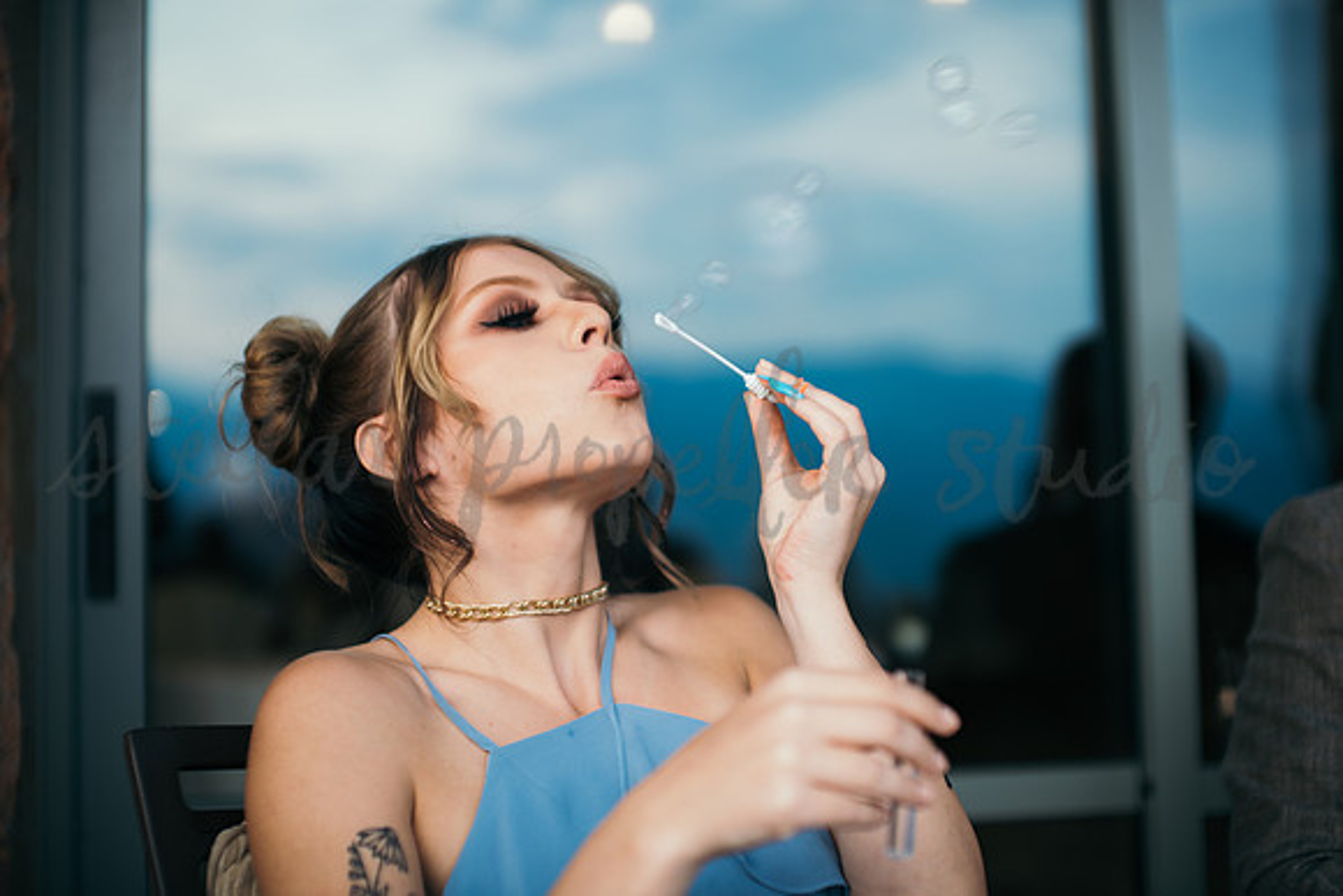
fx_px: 1866
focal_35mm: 50
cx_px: 672
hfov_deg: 39.6
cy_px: 448
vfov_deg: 27.0
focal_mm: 50
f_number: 1.8
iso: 125
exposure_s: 1/200
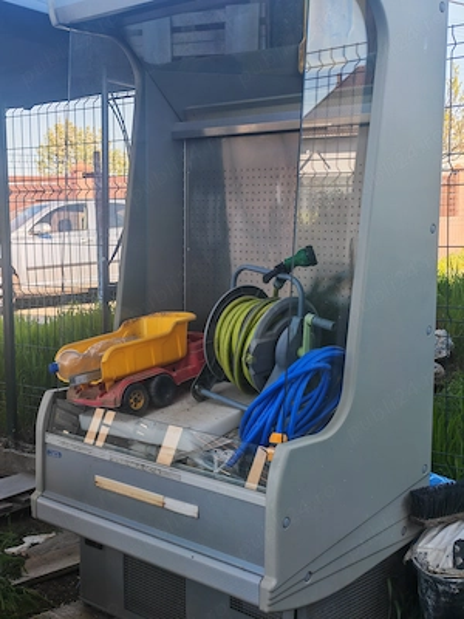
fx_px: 876
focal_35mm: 49
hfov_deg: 29.7
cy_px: 310
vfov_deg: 38.9
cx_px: 232
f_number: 1.9
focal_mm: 6.12
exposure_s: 1/290
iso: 50
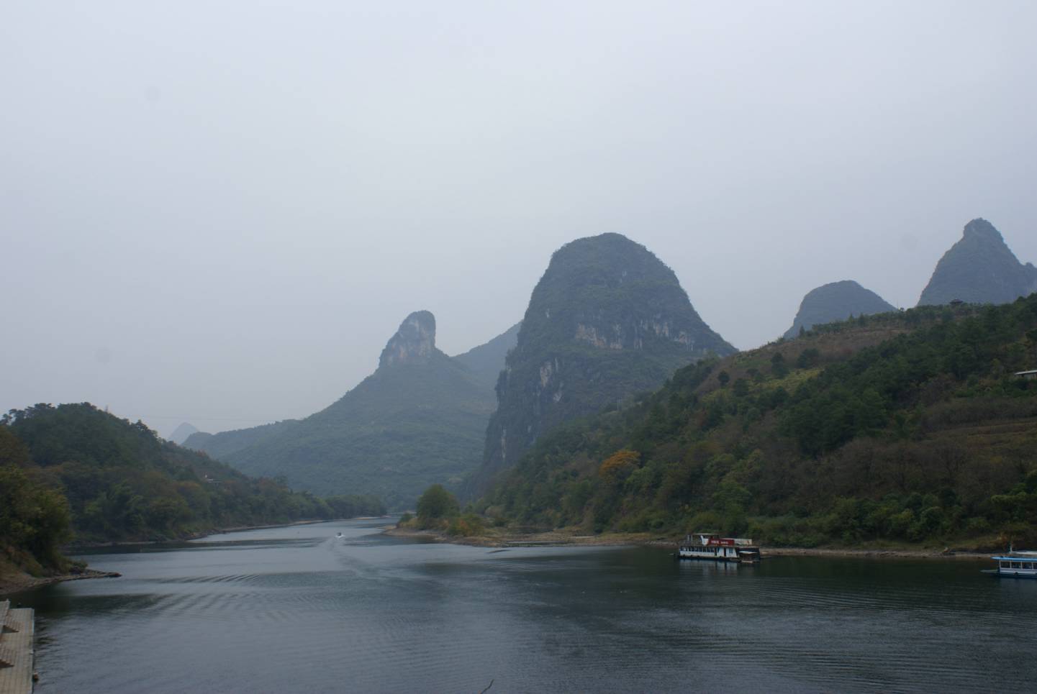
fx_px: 1125
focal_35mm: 39
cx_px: 518
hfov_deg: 49.5
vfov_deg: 34.3
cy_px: 347
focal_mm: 26
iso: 100
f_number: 10
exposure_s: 1/125
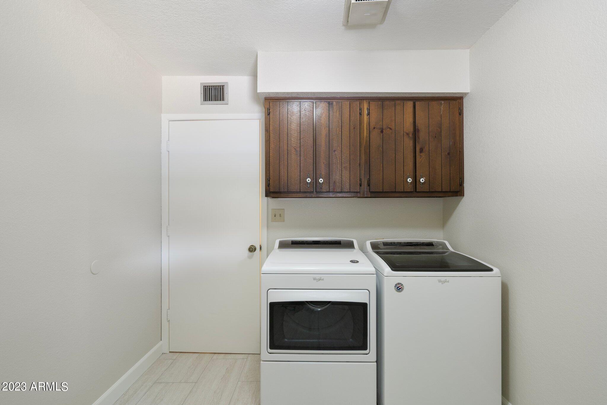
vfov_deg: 73.7
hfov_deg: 96.7
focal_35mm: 16
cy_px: 202
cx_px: 304
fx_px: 270
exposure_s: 1/3
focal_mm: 16
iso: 400
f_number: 8
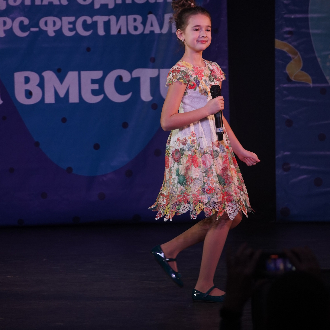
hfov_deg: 6.4
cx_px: 168
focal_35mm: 272
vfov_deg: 6.4
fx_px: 2934
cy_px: 135
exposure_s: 1/250
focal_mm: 184
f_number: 5.6
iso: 1600
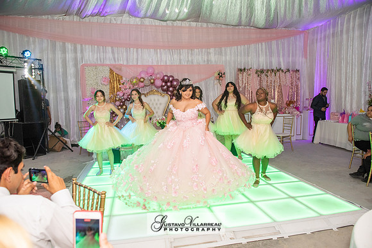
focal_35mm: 24
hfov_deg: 73.7
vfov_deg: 53.2
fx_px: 248
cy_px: 124
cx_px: 186
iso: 1250
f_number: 4
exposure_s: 1/160
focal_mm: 24
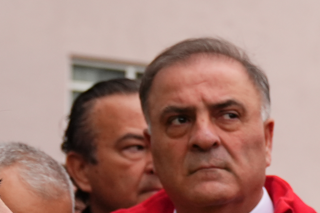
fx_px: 1191
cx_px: 467
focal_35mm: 134
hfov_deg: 14.4
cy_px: 281
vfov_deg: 10.0
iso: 1000
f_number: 2.8
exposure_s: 1/2000
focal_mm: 29
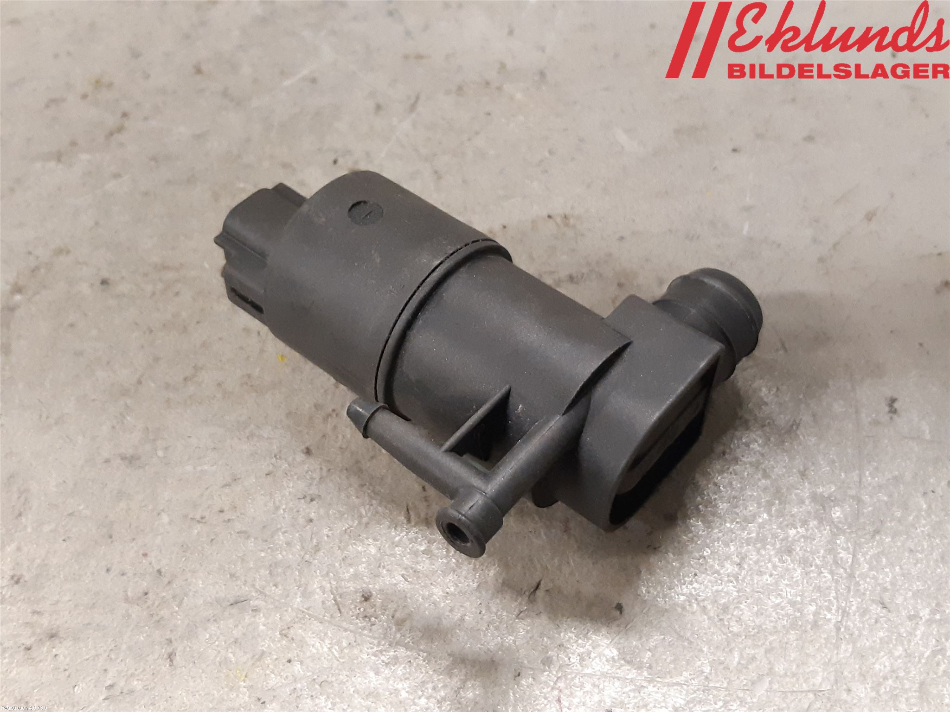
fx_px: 714
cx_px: 475
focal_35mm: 26
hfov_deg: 67.3
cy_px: 356
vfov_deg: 53.1
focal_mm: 3.93
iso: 320
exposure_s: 1/50
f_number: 1.7
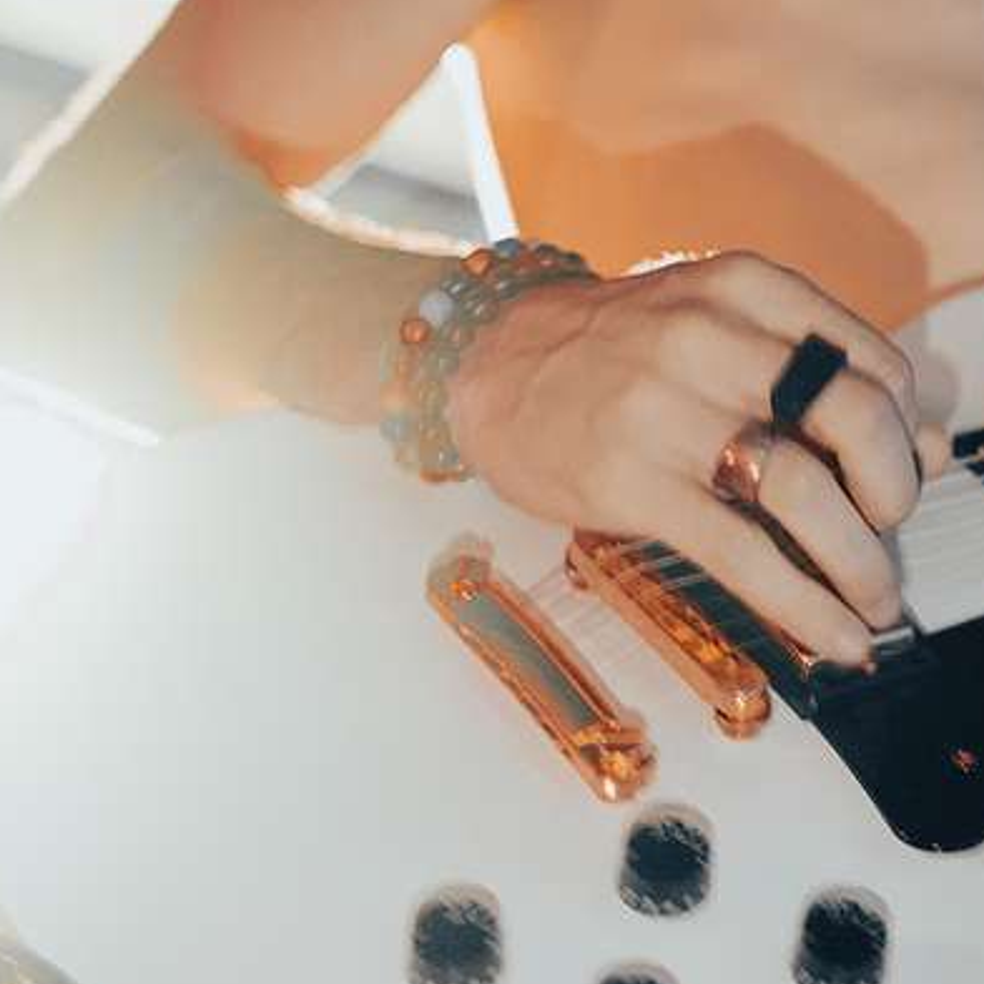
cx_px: 1283
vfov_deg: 13.4
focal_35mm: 130
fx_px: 4181
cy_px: 261
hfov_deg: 13.0
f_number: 2.2
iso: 6400
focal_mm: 50
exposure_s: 1/40
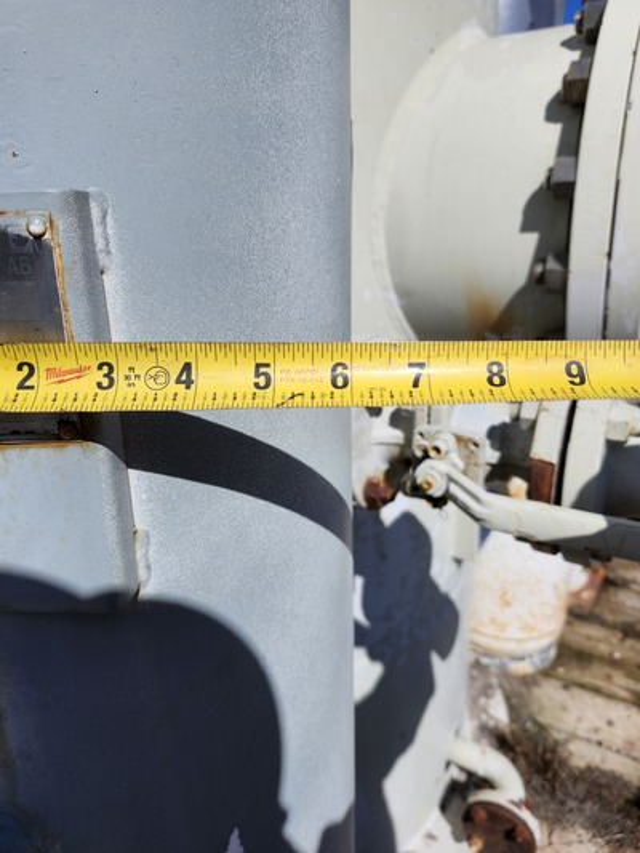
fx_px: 567
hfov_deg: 58.9
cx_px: 320
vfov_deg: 73.9
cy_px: 426
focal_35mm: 23
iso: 25
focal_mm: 5.54
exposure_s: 1/3474
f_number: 1.8
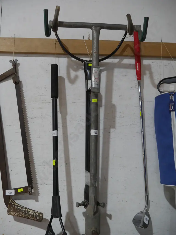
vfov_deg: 63.4
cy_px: 118
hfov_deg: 49.7
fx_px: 190
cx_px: 88
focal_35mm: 28
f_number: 4
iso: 800
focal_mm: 14
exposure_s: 1/60
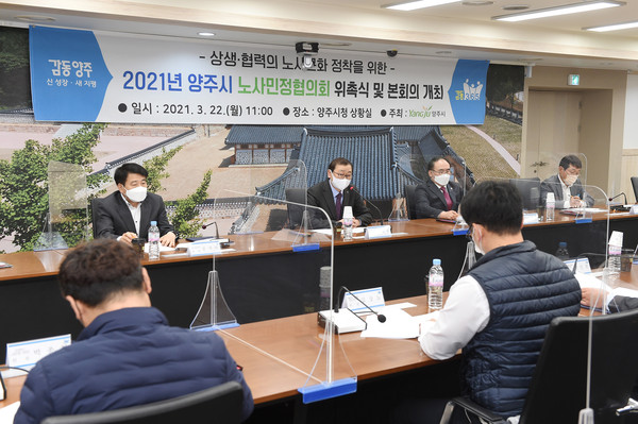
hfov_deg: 44.5
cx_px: 319
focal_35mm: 44
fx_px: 779
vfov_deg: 30.5
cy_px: 212
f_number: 5.6
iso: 1600
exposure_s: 1/125
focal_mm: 44
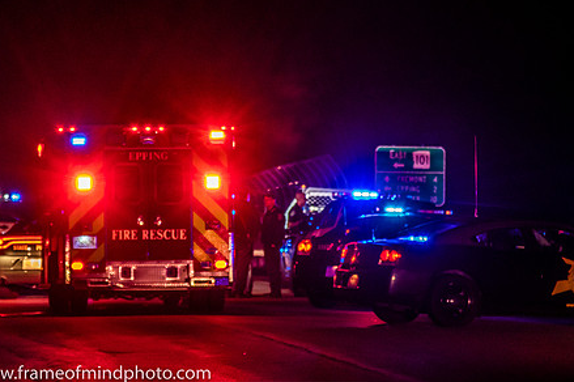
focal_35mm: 216
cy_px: 204
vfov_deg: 6.4
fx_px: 3441
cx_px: 191
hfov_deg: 9.5
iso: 2000
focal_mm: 102
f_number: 4.5
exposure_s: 1/60
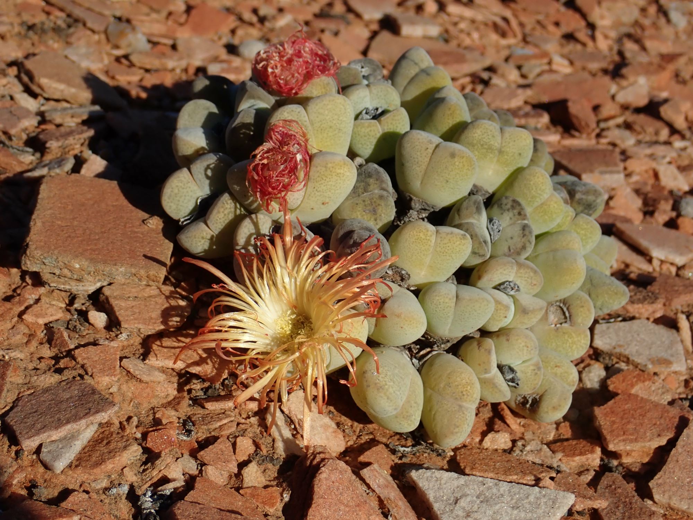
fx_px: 1401
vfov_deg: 21.0
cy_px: 260
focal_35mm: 70
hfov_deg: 27.8
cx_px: 346
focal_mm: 12.6
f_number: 5.6
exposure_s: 1/640
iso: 100
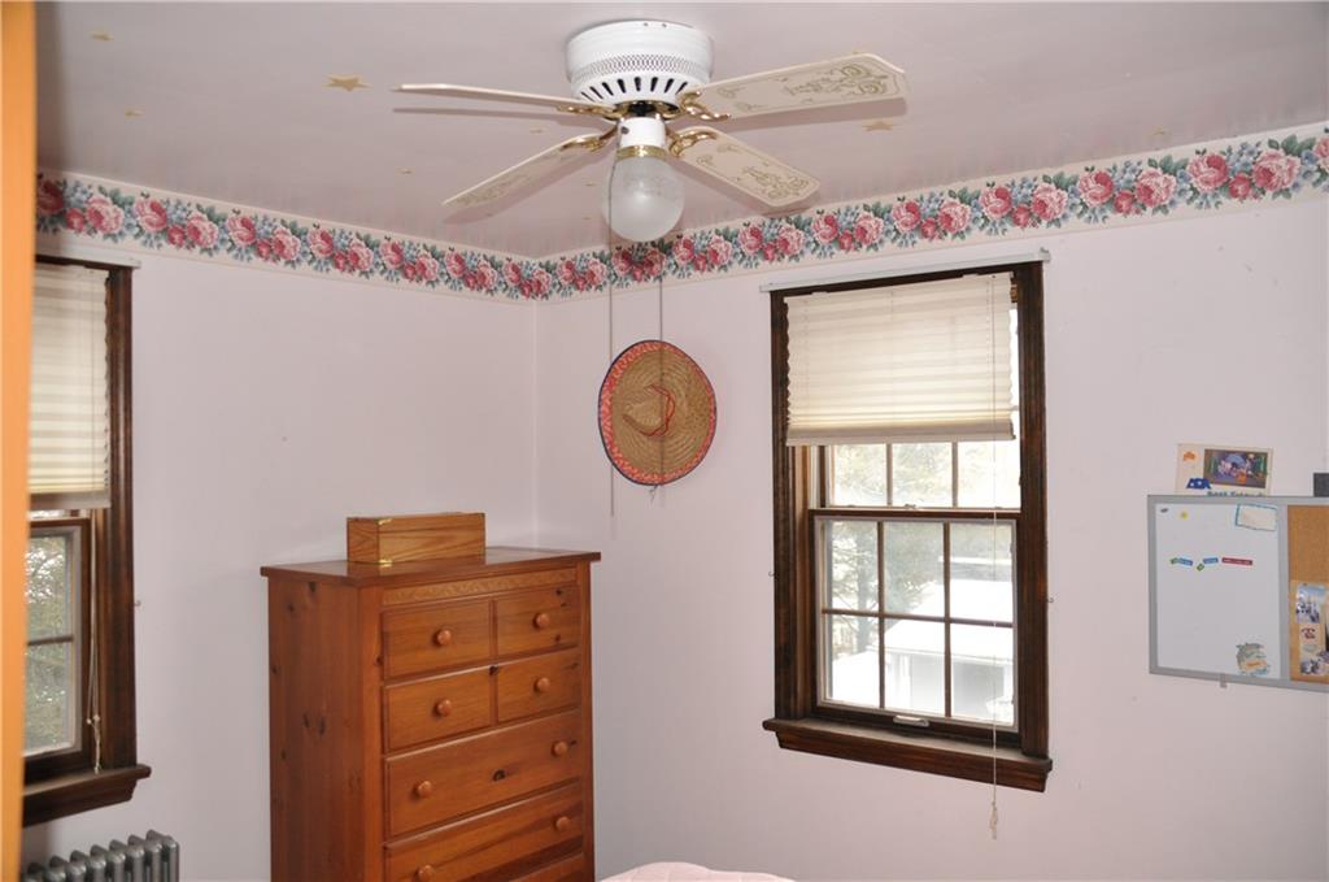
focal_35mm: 30
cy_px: 441
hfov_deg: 62.0
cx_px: 664
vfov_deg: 43.5
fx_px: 1106
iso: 800
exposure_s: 1/160
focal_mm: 20
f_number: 4
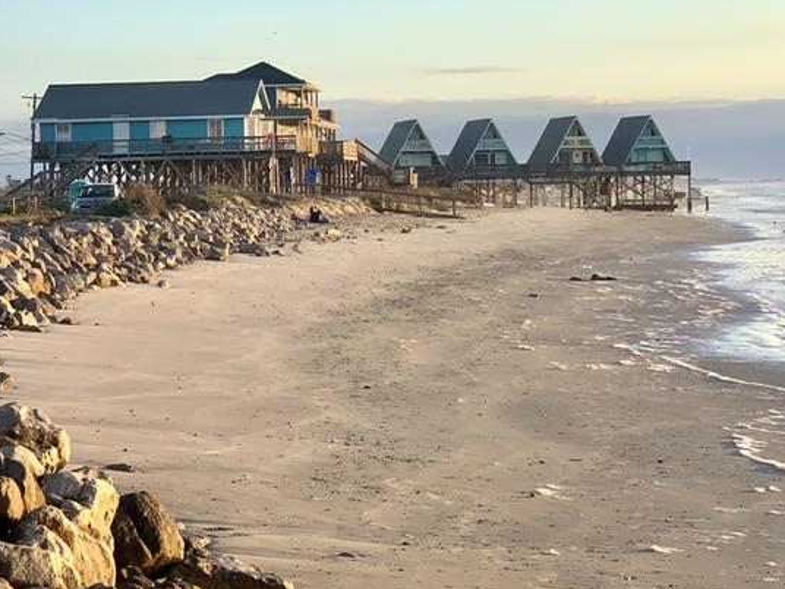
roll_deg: +0.2
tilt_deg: -2.5
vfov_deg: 15.2
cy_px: 300
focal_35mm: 97
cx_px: 330
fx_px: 2200
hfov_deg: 20.2
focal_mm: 6
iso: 16
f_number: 2.4
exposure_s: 1/347
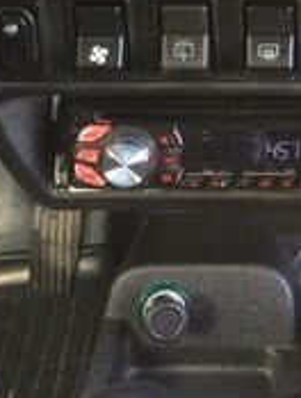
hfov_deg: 17.6
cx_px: 299
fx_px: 947
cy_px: -48
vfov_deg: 22.4
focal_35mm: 82
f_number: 2.2
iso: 100
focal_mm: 4.15
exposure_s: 1/33
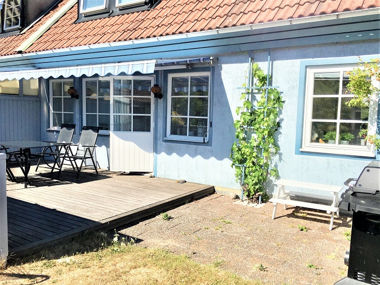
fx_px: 318
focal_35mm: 29
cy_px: 142
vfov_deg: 48.2
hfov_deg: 61.7
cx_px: 190
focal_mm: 4.15
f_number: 2.2
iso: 25
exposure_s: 1/3205
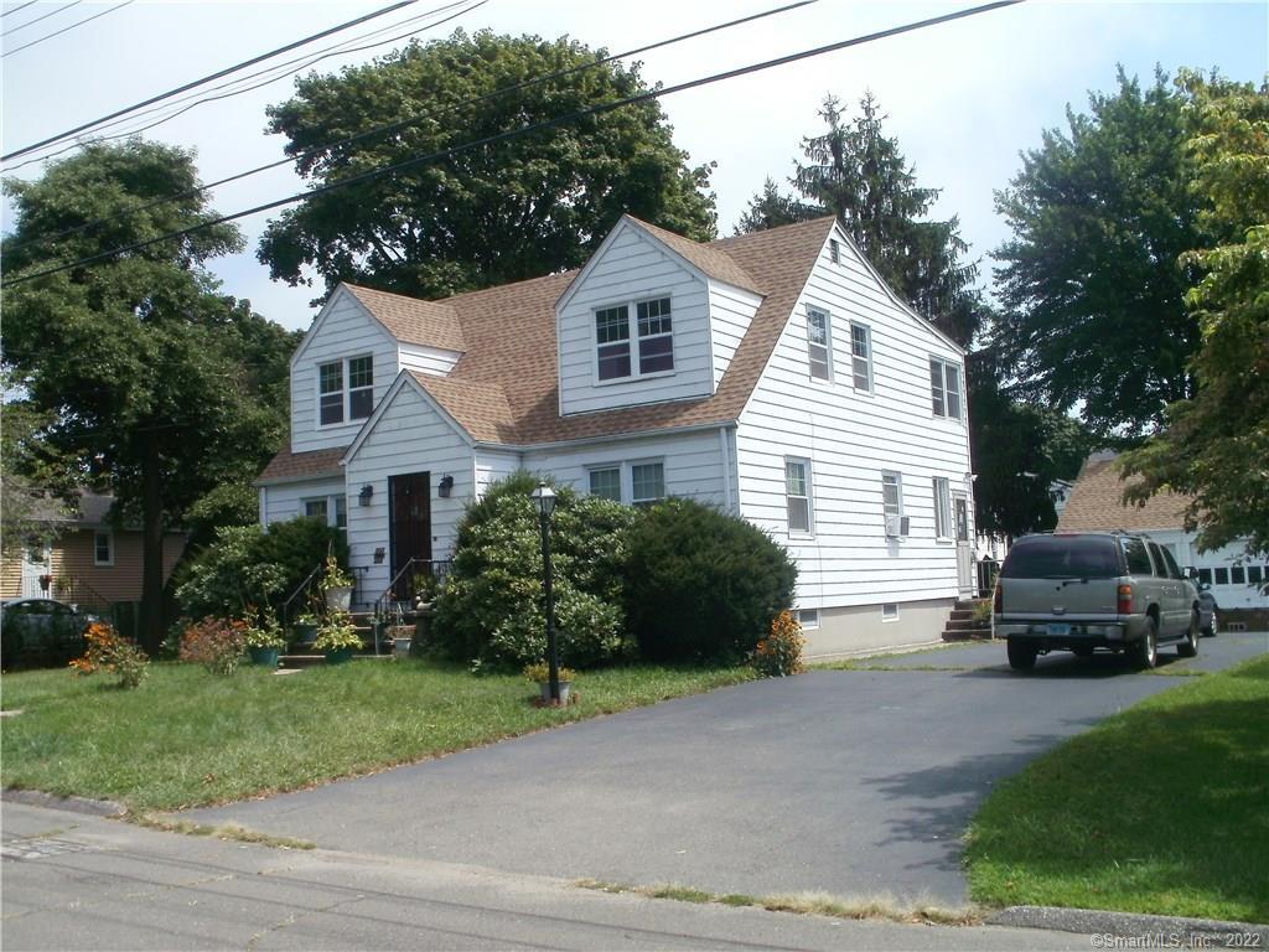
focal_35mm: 36
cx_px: 634
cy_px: 476
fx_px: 1320
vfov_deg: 39.7
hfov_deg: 51.4
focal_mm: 6.3
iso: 100
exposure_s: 1/400
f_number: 5.6
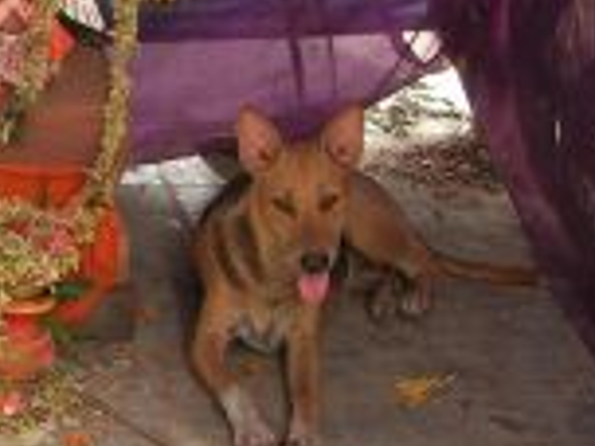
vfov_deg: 8.9
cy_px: -317
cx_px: -388
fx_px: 2750
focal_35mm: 160
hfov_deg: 11.6
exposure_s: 1/52.3
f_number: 2.8
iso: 64
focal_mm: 7.8
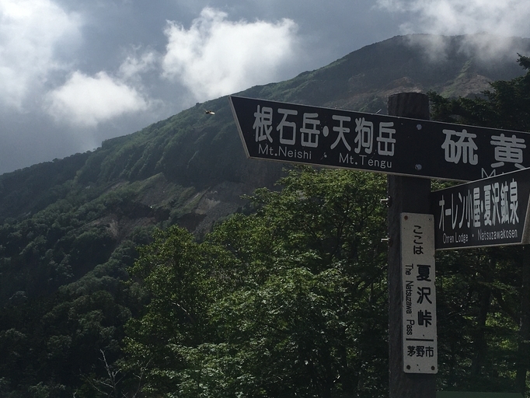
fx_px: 781
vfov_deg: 28.2
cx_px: 236
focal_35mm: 51
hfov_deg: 37.4
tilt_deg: +11.9
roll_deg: -7.6
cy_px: 107
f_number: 2.2
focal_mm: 4.15
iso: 25
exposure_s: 1/5917
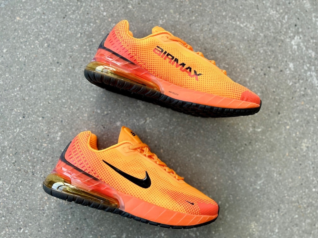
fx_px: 239
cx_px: 159
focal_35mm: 26
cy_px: 119
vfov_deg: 53.1
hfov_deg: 67.3
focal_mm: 5.7
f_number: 1.5
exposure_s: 1/121
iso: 50
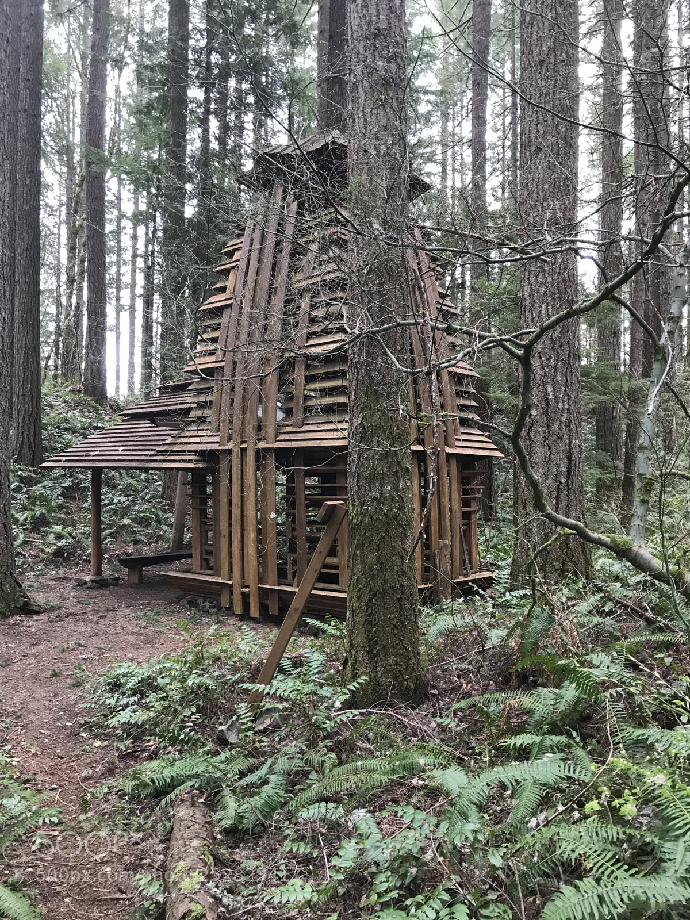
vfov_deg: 63.4
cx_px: 345
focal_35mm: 28
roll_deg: -0.9
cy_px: 460
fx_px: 744
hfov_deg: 49.7
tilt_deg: +2.8
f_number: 1.8
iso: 25
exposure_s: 1/30
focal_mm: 3.99
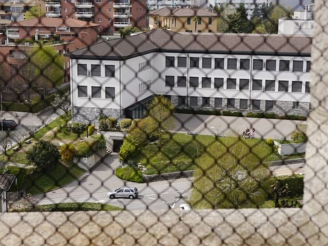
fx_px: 645
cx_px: 162
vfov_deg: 21.6
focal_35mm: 68
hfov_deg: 28.5
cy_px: 122
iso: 160
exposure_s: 1/320
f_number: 8
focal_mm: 33
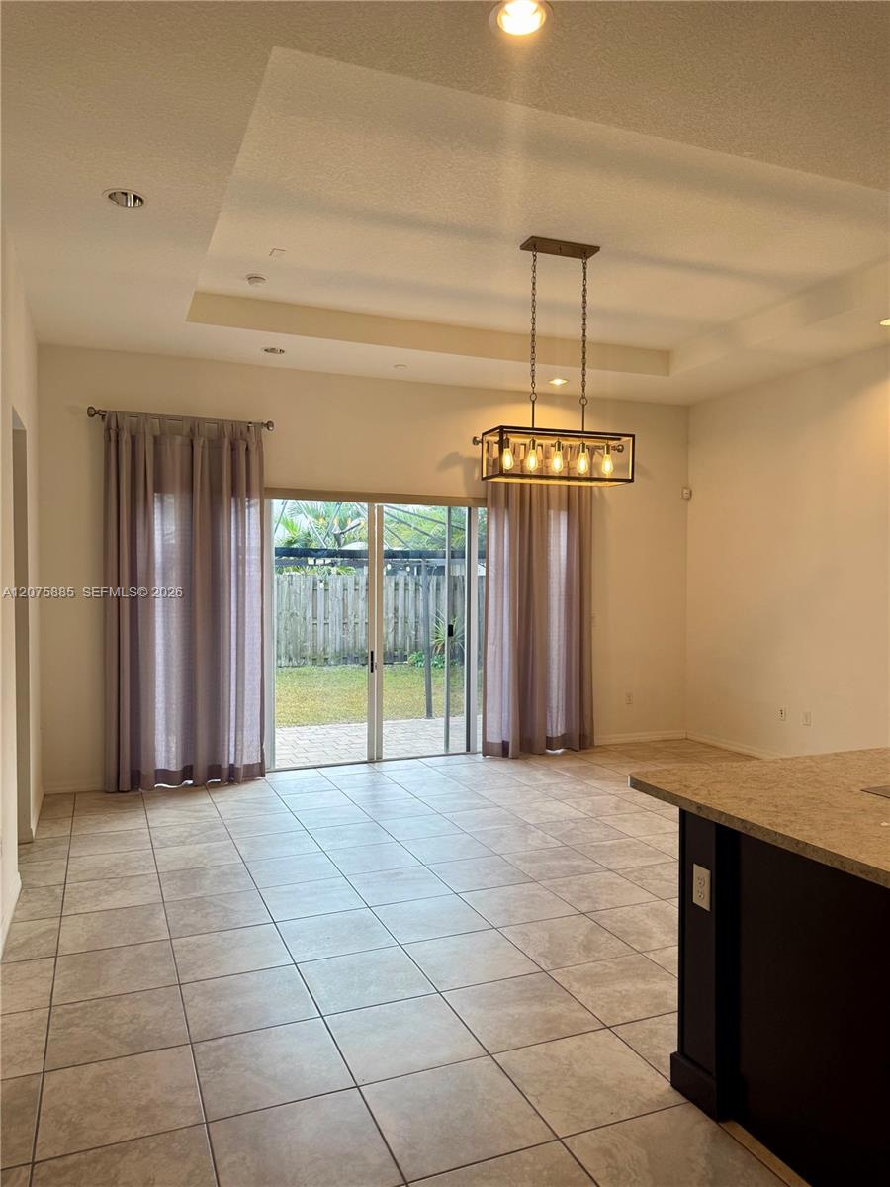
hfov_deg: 56.8
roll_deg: -0.5
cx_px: 445
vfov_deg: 71.6
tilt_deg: -0.2
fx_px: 823
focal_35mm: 24
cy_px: 594
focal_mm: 6.76
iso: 80
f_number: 1.78
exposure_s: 1/120
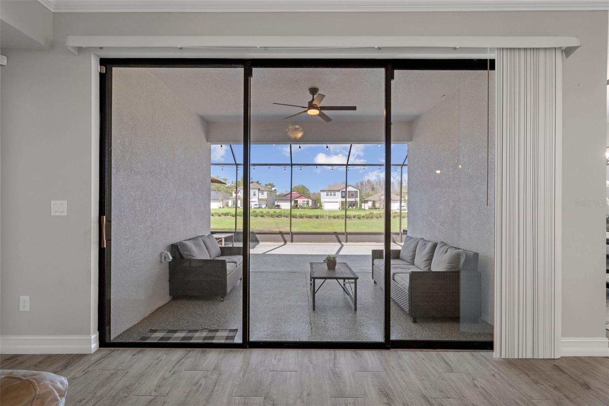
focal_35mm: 17
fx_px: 288
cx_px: 304
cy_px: 203
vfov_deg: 70.4
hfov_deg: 93.3
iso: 320
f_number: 9
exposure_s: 1/3
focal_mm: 17
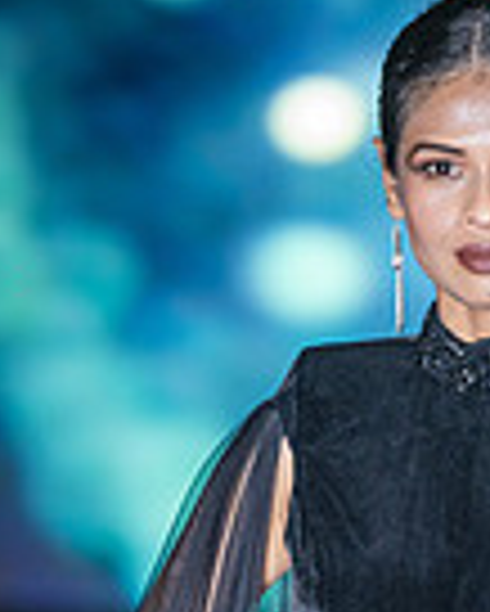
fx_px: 11208
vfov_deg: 3.1
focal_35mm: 619
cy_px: 806
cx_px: 530
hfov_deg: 2.5
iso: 1600
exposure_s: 1/250
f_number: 2.8
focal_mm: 200
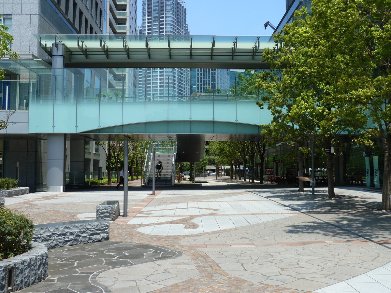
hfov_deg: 44.8
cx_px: 196
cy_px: 146
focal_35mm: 42
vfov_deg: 34.3
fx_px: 474
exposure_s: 1/400
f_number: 4
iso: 80
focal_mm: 6.9
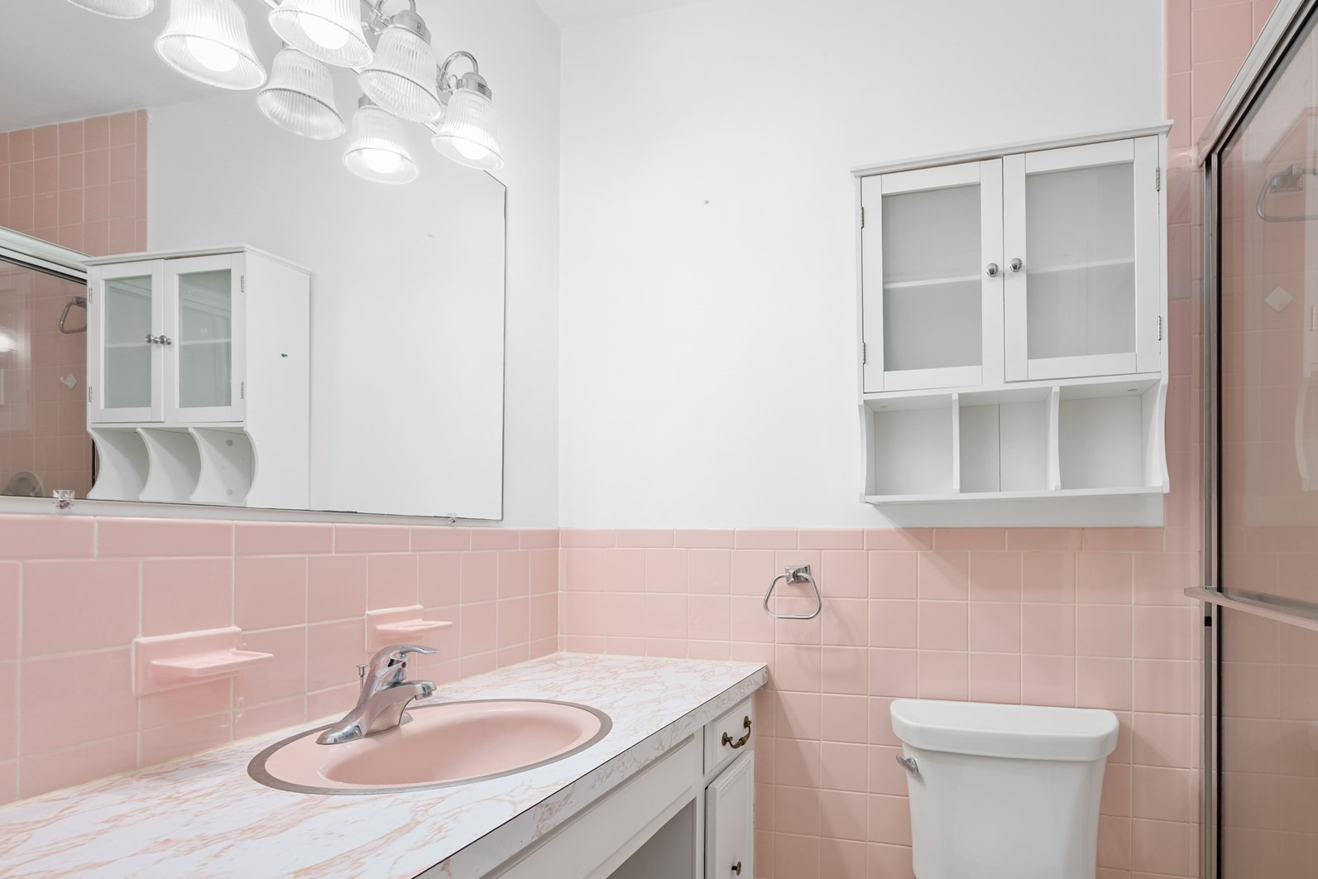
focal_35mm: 18
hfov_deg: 88.5
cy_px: 527
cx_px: 808
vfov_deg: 66.7
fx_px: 659
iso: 250
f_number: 8
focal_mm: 14
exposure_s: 1/3
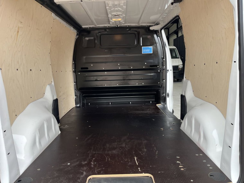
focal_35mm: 26
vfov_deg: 53.1
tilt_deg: -8.0
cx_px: 122
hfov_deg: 67.3
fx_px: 183
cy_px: 92
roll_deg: +1.1
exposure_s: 1/157
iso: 40
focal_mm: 5.1
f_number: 1.6
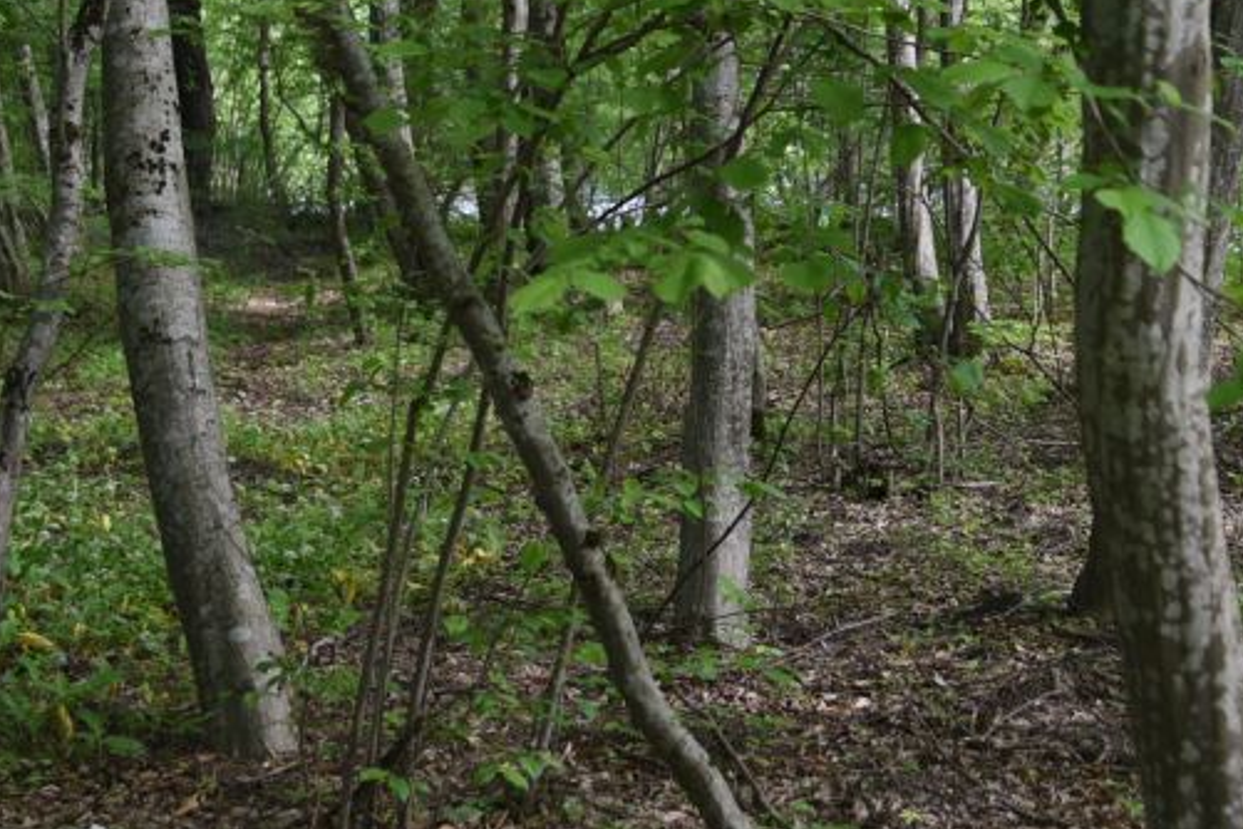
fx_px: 2866
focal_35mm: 83
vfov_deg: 16.5
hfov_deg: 24.5
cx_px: 610
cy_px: 408
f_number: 3.2
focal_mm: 32
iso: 160
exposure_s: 1/125
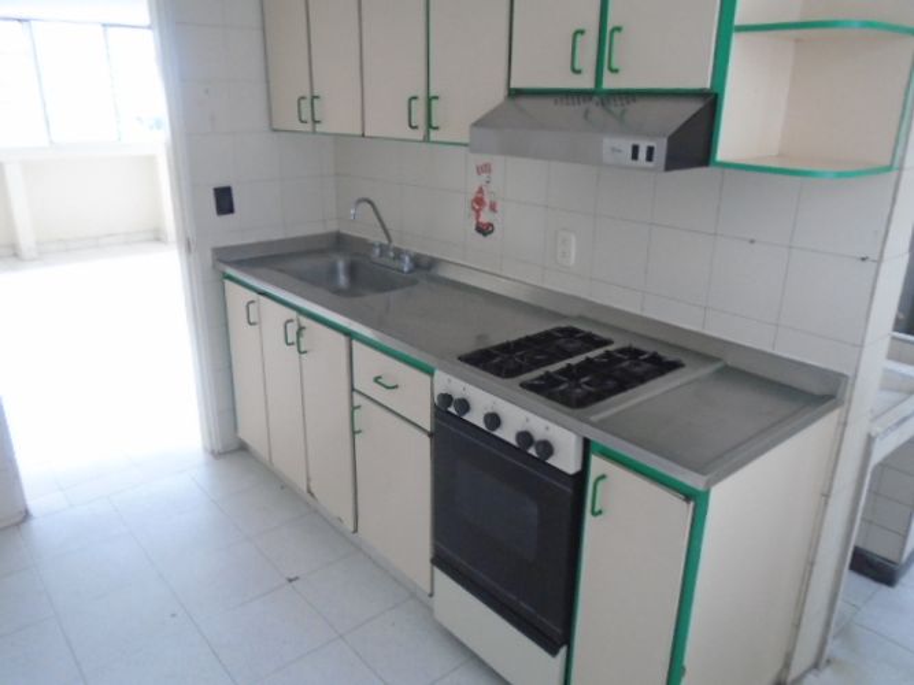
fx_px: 686
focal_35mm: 26
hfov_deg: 67.3
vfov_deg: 53.0
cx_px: 457
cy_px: 342
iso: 250
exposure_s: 1/30
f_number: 3.2
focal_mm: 4.6
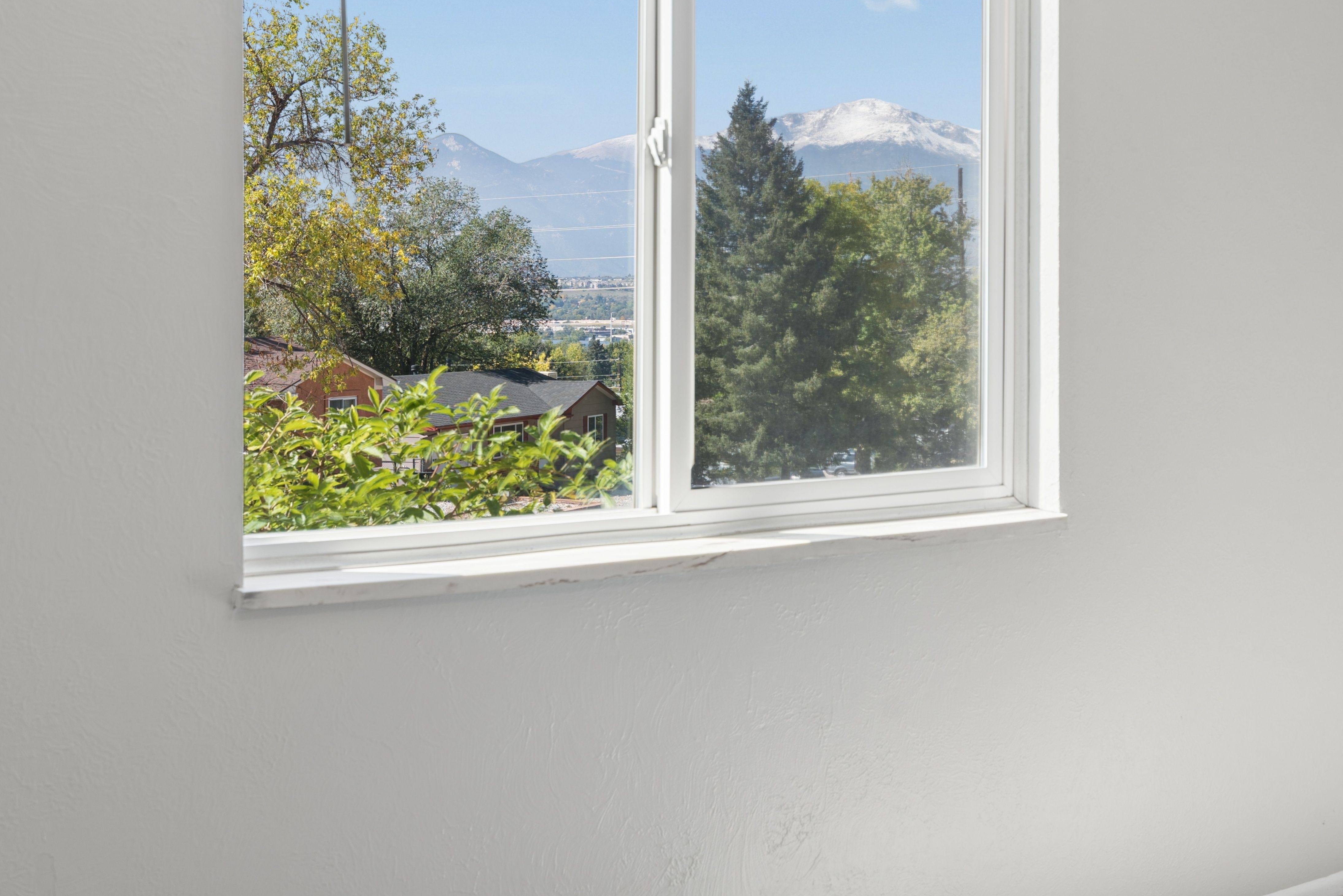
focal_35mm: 48
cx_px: 646
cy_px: 286
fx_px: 1791
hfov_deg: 41.1
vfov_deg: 27.9
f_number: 6.7
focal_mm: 35
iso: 100
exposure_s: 1/30
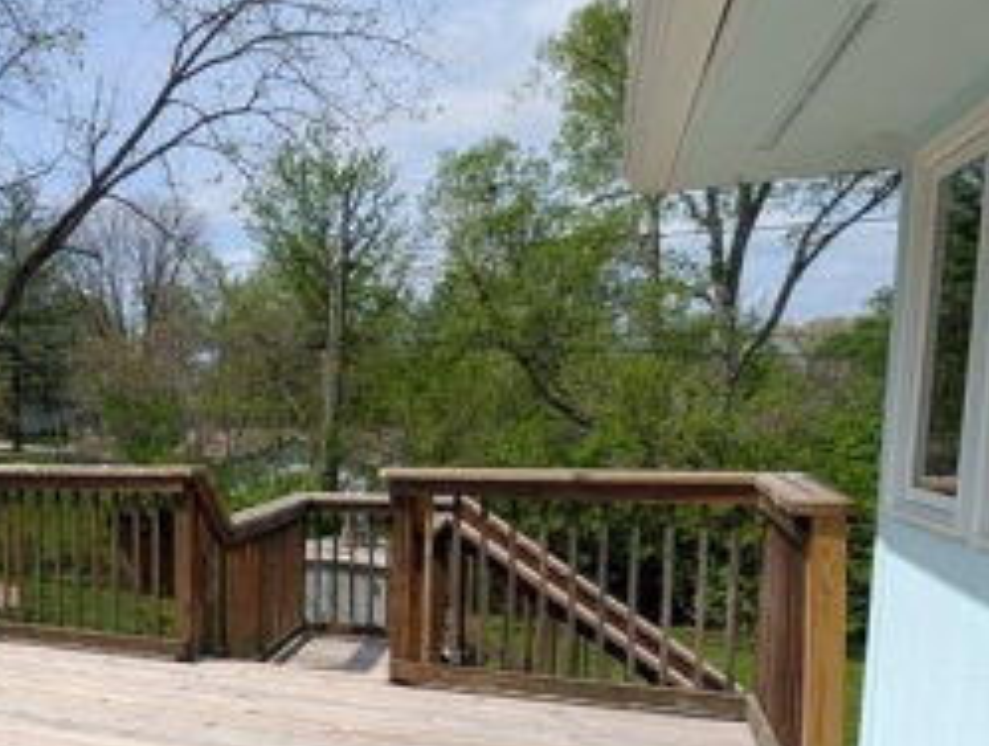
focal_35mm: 32
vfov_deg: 43.6
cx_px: 24
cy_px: 508
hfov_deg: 48.0
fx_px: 916
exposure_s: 1/4184
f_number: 1.7
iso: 49
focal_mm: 2.02
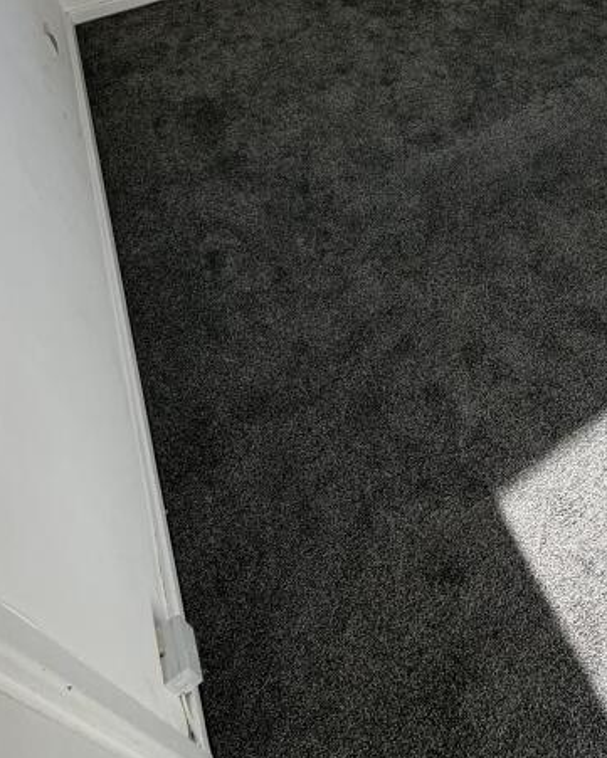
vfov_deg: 48.0
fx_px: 696
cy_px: 12
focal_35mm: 31
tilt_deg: -35.0
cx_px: 557
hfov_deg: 42.8
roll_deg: -0.8
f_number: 2.2
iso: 64
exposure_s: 1/468
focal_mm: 2.22
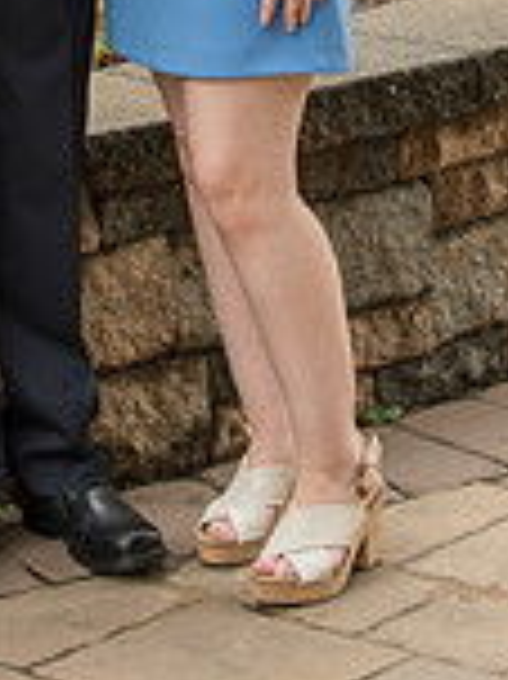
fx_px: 3939
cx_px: 13
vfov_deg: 9.6
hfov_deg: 7.4
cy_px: -248
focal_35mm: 201
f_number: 3.5
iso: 400
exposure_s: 1/640
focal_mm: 70
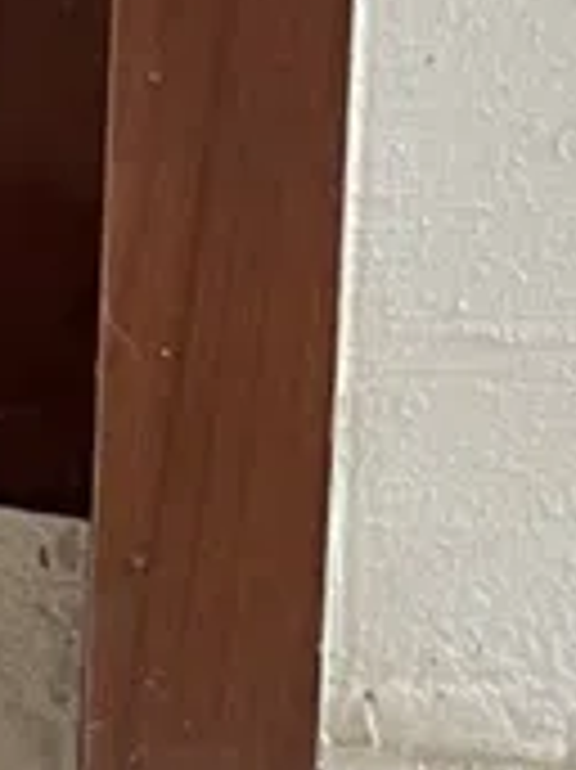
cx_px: -518
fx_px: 4621
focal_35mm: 208
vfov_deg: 7.2
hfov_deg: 6.9
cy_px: -2222
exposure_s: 1/60
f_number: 1.5
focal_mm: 5.7
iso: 160
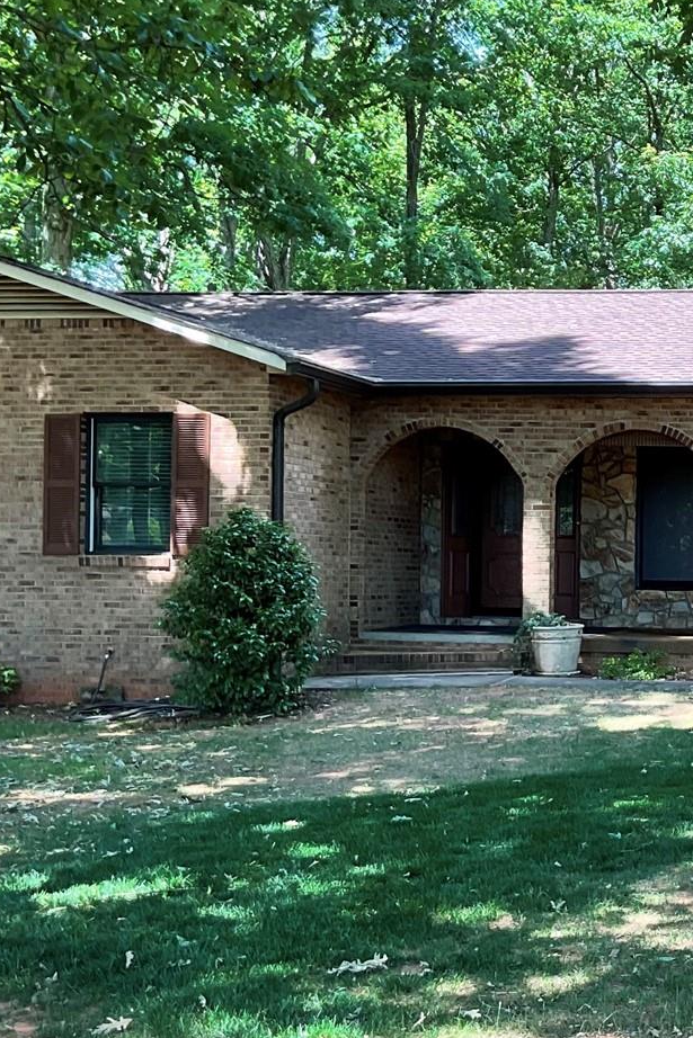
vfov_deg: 30.1
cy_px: 554
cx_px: 819
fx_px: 1934
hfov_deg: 19.2
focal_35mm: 67
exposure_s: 1/120
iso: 25
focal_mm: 3
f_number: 1.8
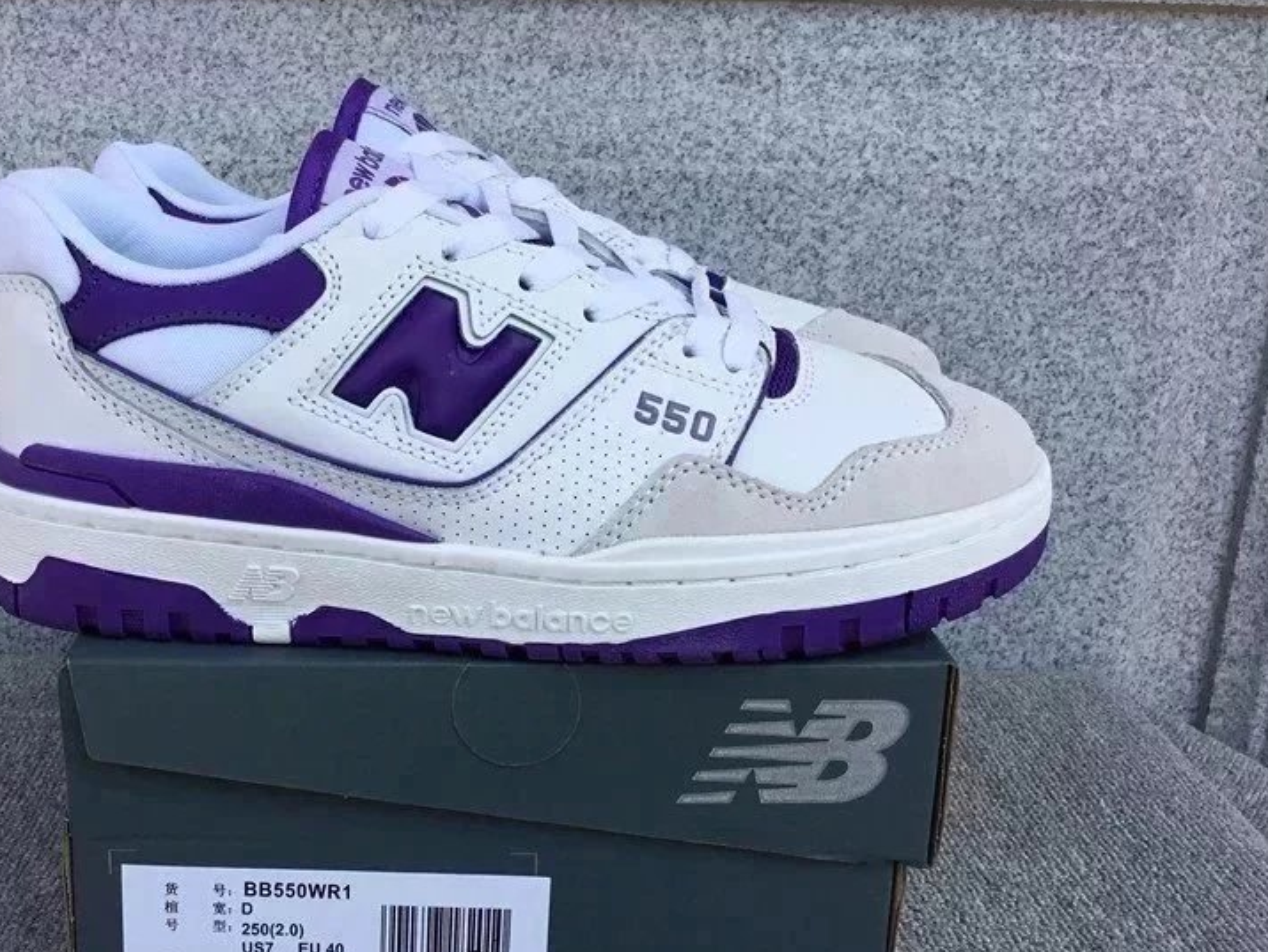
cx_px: 502
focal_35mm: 39
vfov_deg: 36.7
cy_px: 579
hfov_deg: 47.5
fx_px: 1429
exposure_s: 1/397
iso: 25
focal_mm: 3.3
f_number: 2.4
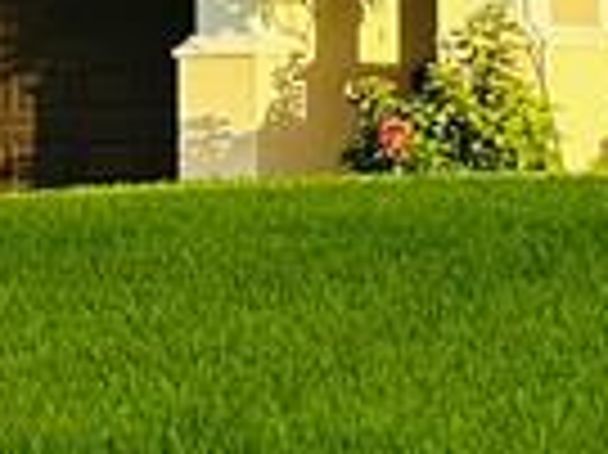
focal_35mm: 182
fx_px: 3194
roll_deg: +0.2
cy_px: 58
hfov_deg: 10.8
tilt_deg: +0.8
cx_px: 594
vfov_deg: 8.1
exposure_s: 1/1613
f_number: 1.78
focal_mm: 6.86
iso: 80
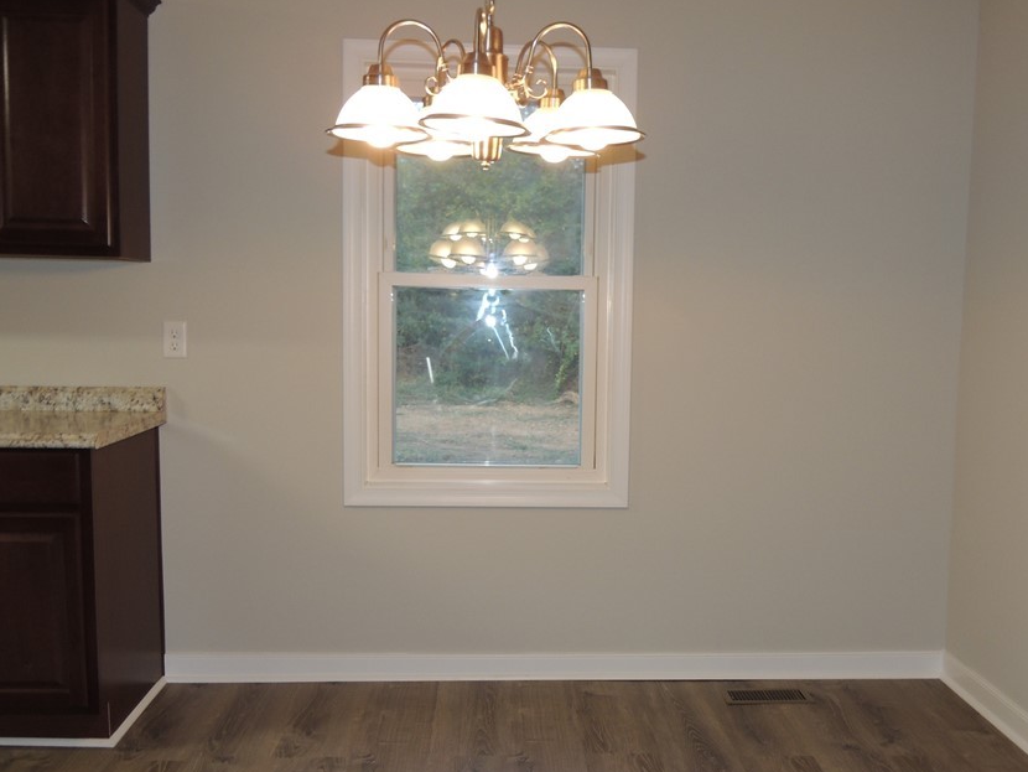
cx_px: 565
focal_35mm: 37
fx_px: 1099
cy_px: 431
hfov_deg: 50.0
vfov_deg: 38.6
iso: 160
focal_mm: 5.3
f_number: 3.1
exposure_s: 1/40
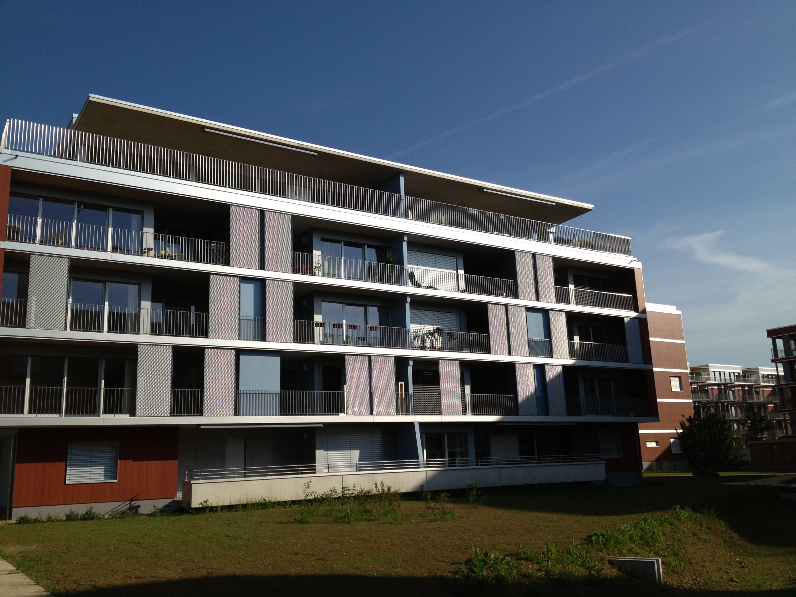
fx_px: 805
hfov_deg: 52.6
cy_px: 298
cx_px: 398
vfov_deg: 40.7
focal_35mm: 35
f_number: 2.4
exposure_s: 1/2208
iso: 50
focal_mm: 4.28
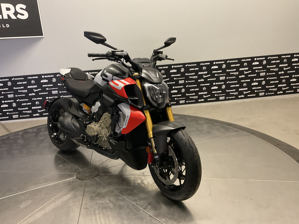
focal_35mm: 29
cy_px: 112
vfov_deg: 48.2
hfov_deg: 61.7
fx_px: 250
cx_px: 150
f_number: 1.8
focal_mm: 3
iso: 250
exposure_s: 1/60
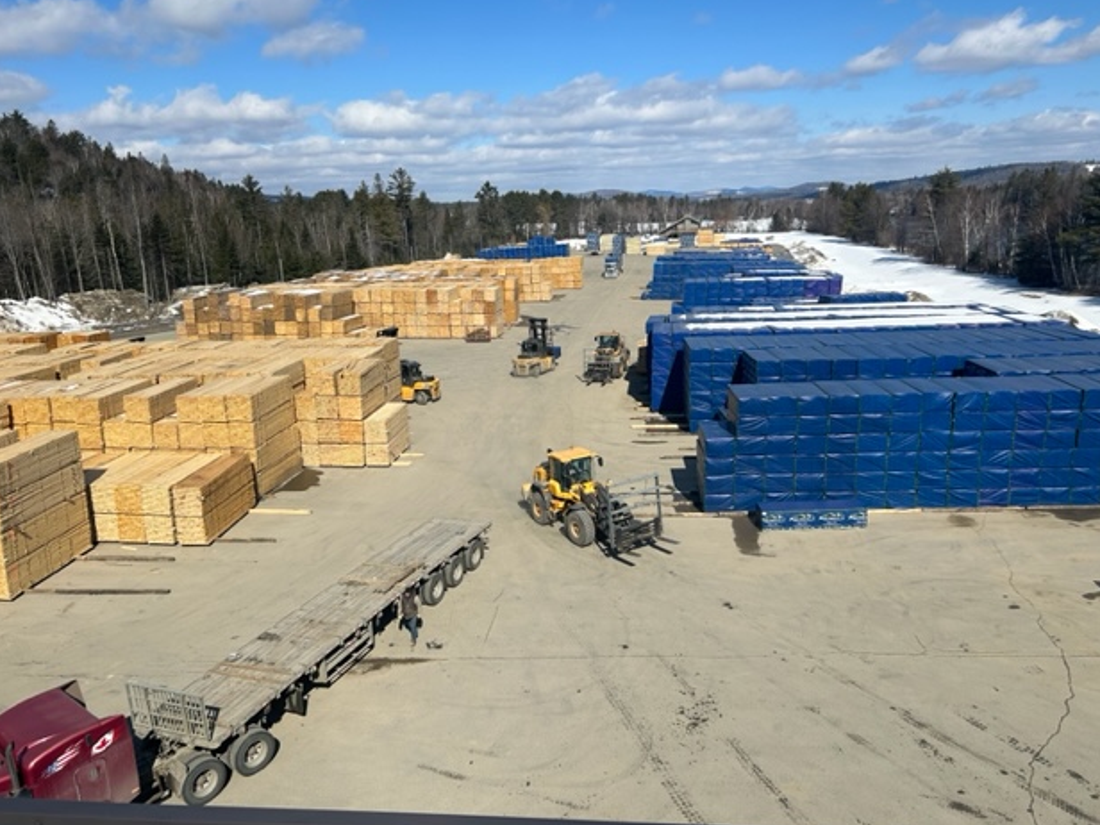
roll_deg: +3.1
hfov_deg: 65.3
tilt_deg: -11.0
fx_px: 858
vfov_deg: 51.4
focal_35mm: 27
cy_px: 404
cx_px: 561
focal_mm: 5.7
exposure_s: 1/7463
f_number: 1.5
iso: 50
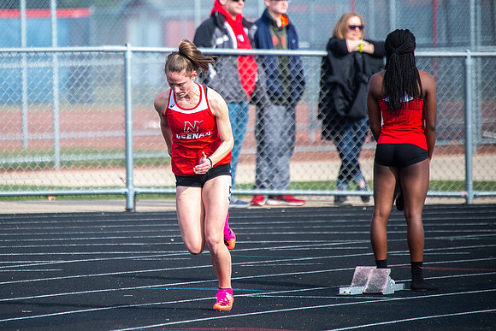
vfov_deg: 2.5
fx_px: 7475
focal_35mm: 542
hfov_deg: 3.8
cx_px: 160
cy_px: 124
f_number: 5.6
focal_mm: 400
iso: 1000
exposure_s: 1/3200
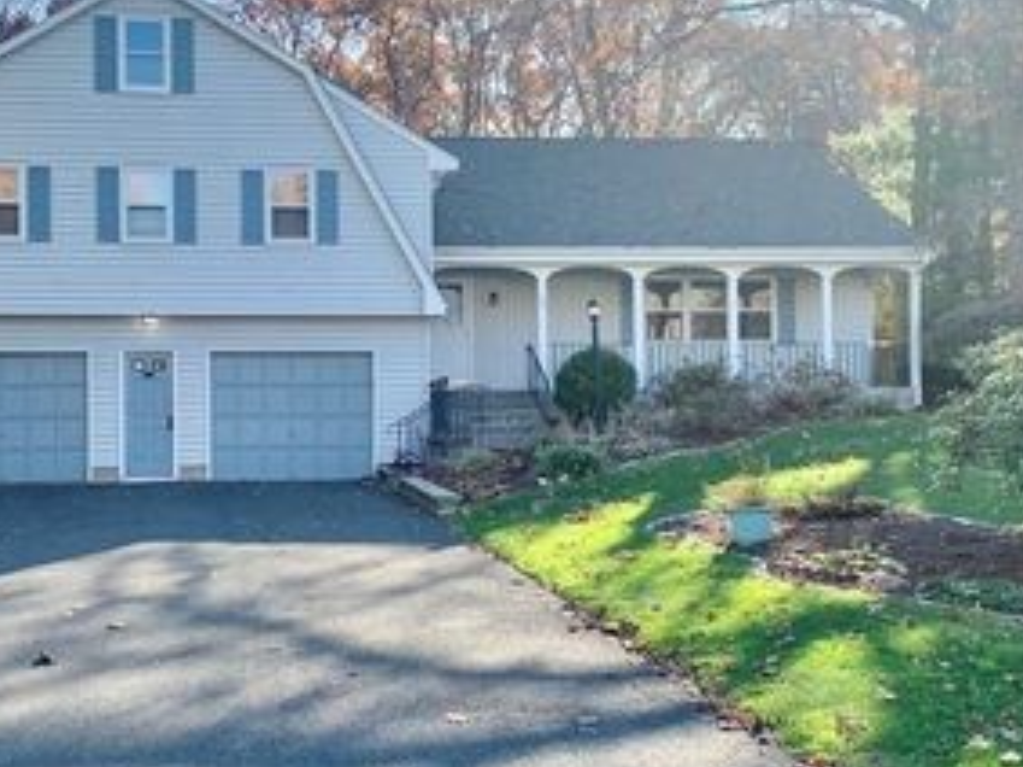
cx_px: 340
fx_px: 1359
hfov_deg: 40.7
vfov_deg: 31.5
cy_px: 421
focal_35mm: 46
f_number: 1.8
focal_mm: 4.25
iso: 25
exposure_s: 1/419
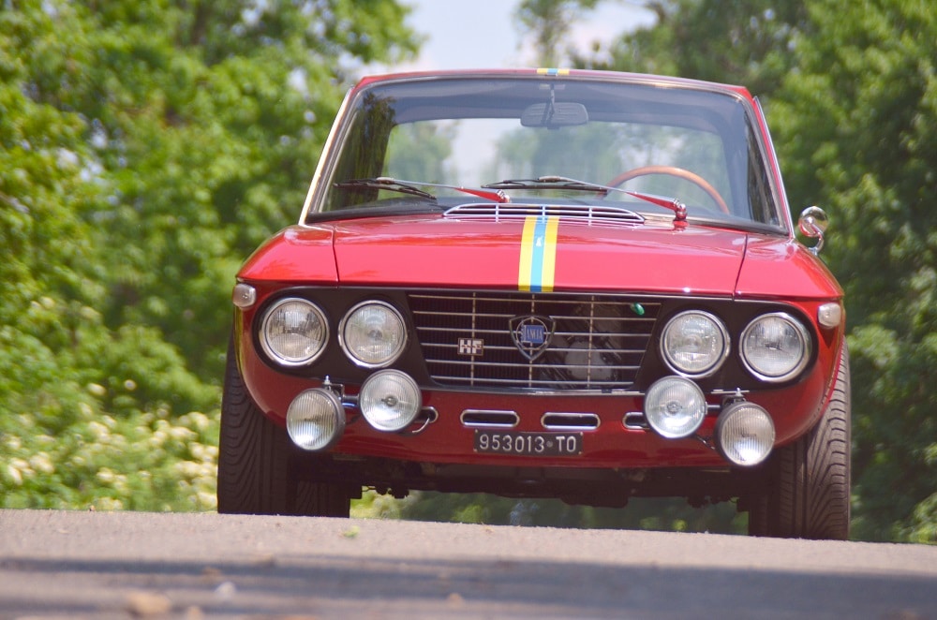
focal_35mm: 300
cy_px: 310
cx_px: 468
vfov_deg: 4.6
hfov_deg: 6.9
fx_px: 7791
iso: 400
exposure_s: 1/1600
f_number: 6.3
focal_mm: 200
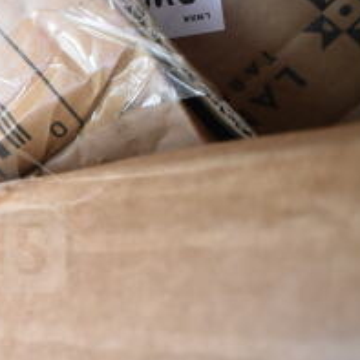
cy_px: 147
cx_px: -141
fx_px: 835
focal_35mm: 71
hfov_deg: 21.4
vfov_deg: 24.3
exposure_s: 1/60
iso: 1600
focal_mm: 18
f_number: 4
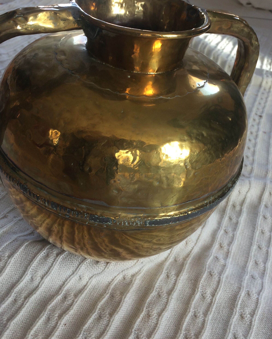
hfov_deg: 40.1
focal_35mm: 37
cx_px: 123
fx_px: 372
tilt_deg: -37.3
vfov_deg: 48.5
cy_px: 121
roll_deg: -8.4
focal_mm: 4.15
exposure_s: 1/50
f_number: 2.2
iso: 50
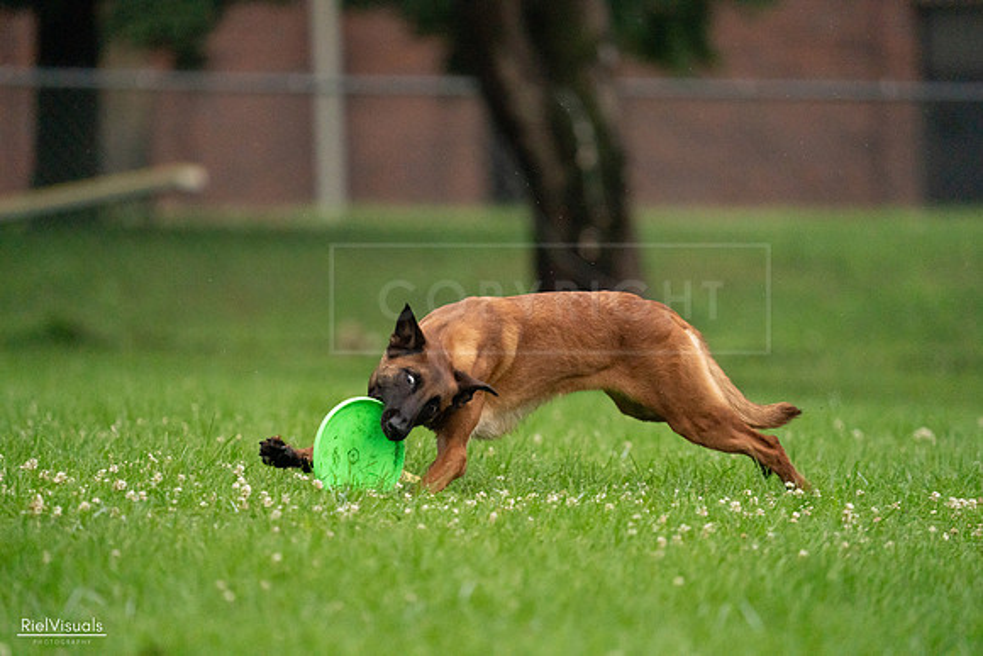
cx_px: 492
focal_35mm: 496
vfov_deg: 2.8
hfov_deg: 4.2
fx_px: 13546
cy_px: 328
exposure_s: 1/1600
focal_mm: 496
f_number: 6.3
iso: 6400
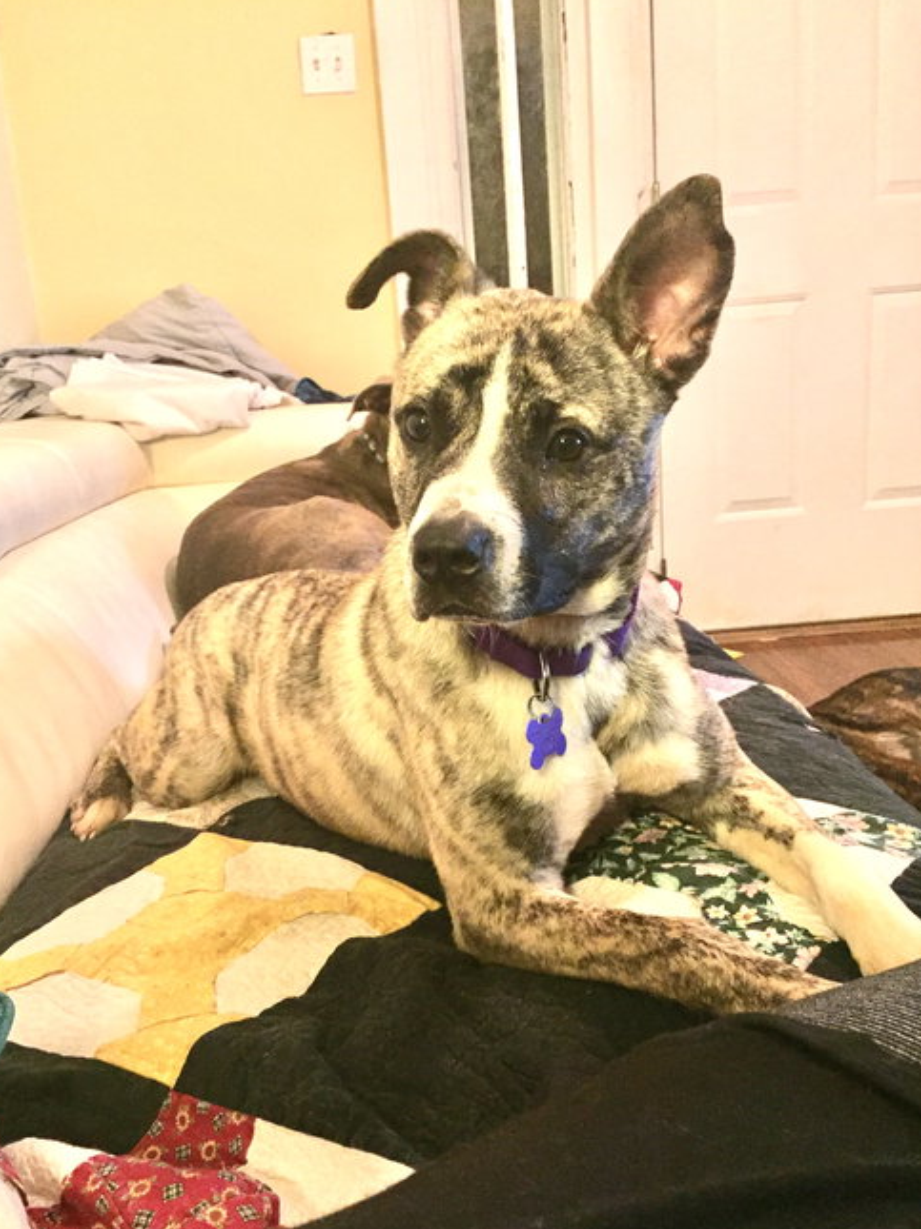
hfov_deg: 46.8
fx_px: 1065
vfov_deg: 60.0
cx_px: 450
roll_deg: +4.7
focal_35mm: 30
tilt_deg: -13.1
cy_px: 628
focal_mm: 4.15
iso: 500
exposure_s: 1/15
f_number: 2.2
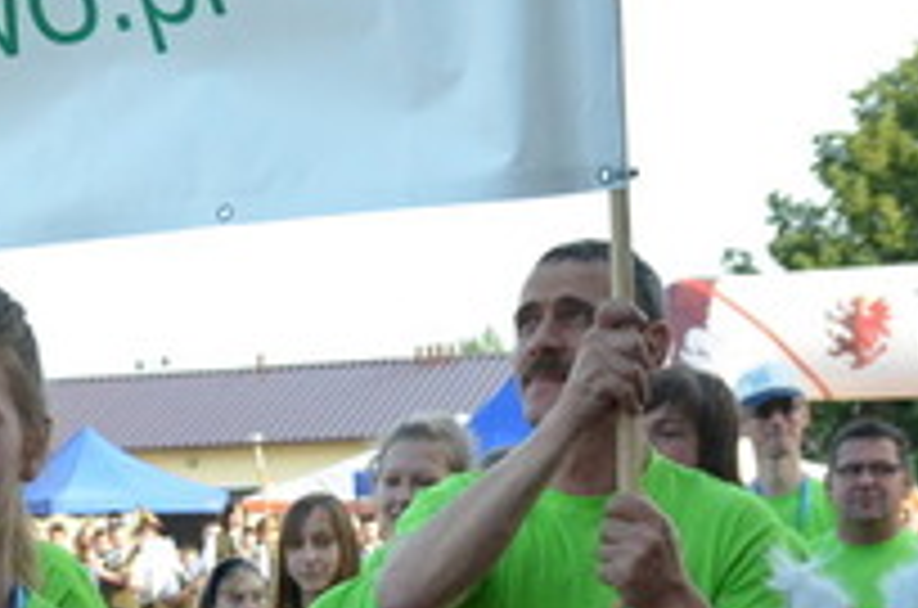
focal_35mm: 110
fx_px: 2792
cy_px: 959
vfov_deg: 11.8
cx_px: -94
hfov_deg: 18.0
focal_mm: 21
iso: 1600
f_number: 5
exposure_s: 1/1600
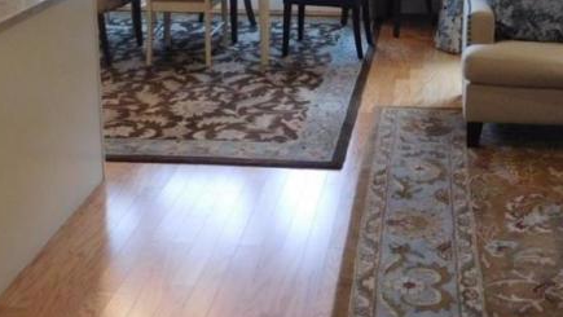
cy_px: -22
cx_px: 380
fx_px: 881
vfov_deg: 19.6
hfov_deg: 35.1
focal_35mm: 59
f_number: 3
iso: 220
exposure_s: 1/30
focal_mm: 4
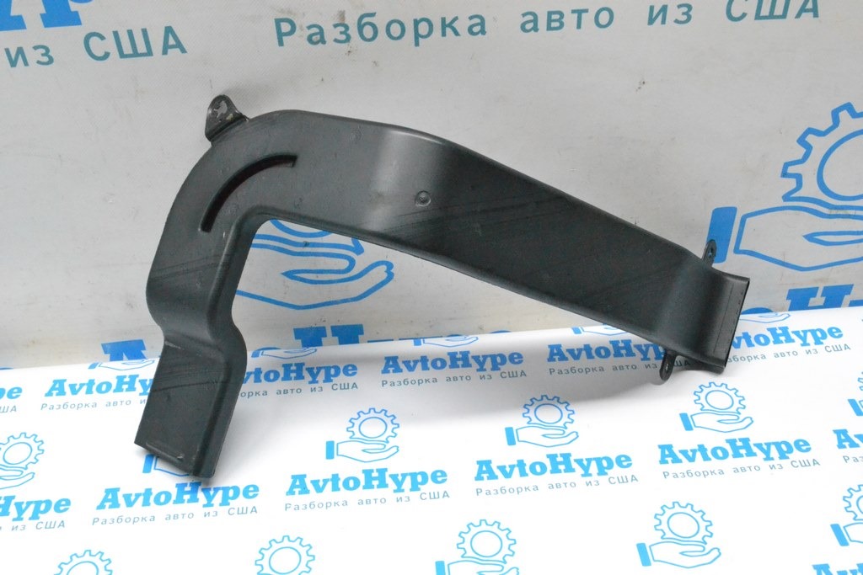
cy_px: 288
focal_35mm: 36
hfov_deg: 53.1
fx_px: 863
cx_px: 432
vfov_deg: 36.9
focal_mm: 24
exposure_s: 1/125
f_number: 10
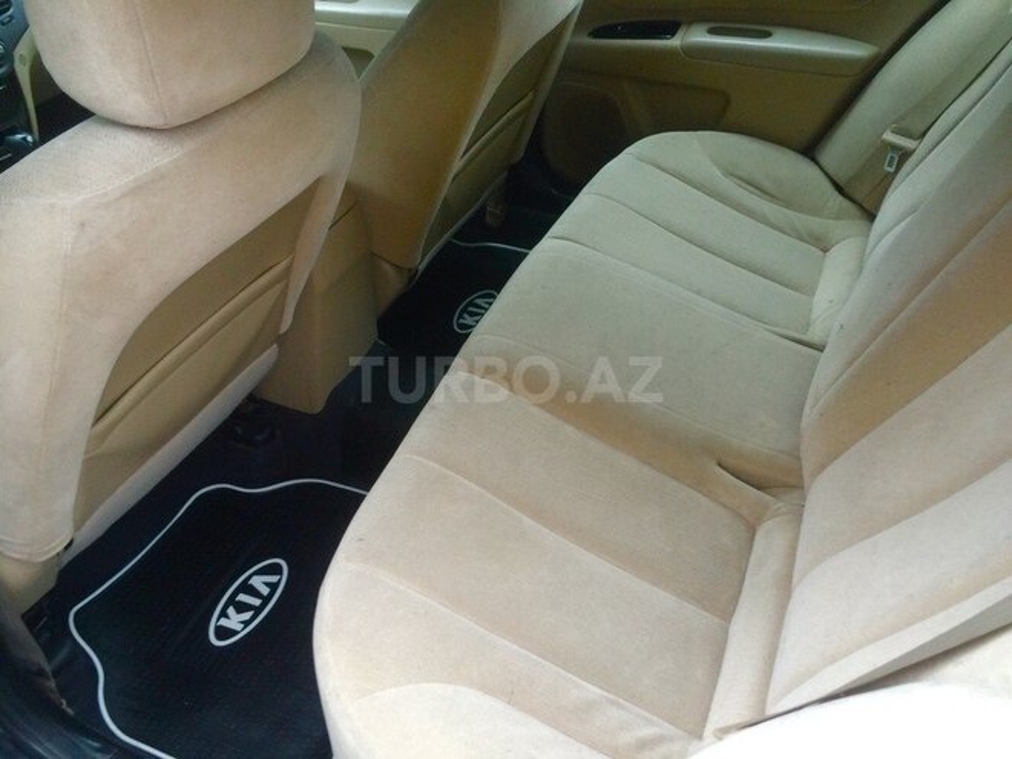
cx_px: 506
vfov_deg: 48.2
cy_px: 380
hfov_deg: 61.7
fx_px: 848
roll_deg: +1.5
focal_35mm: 29
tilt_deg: -41.6
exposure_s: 1/33
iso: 100
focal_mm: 4.15
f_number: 2.2
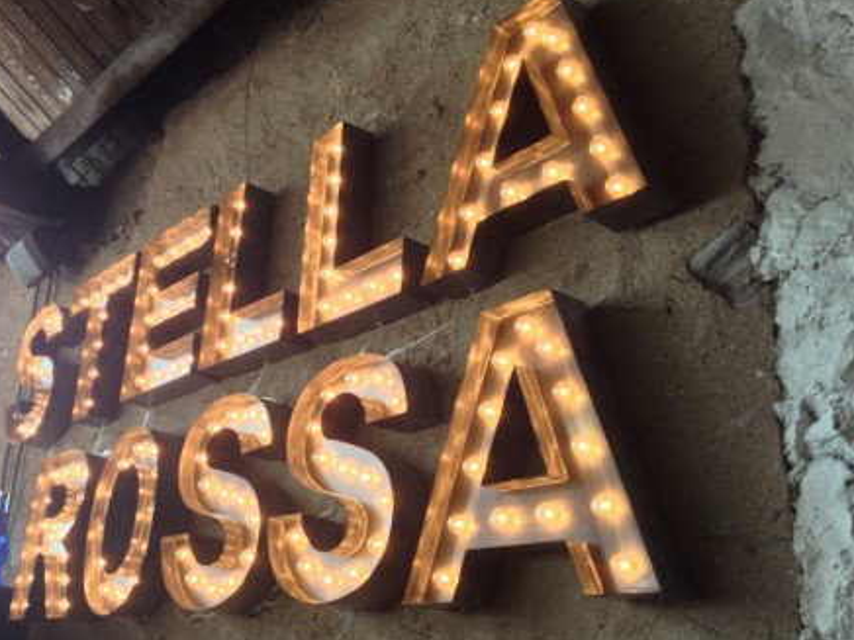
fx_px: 1110
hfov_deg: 41.9
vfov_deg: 32.2
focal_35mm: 45
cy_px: 352
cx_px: 339
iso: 50
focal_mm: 4.28
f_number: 2.4
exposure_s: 1/20
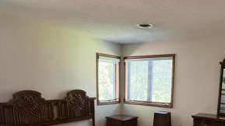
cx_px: 153
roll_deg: -1.3
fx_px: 209
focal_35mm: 35
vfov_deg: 31.7
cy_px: 117
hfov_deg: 55.3
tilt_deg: -8.7
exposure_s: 1/60
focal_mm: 2.22
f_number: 2.2
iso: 800
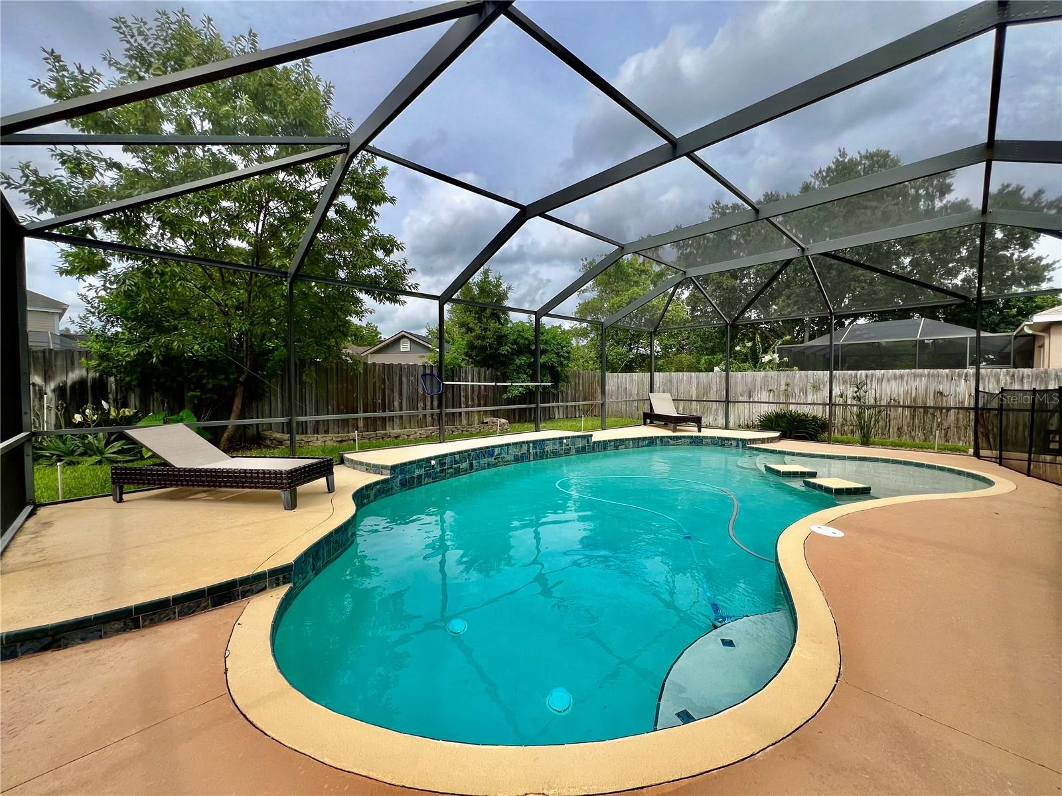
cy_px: 398
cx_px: 531
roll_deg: +0.4
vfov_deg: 89.9
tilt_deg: -2.4
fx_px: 399
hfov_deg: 106.2
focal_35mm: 13
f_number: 1.8
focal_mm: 1.57
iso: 32
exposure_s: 1/690
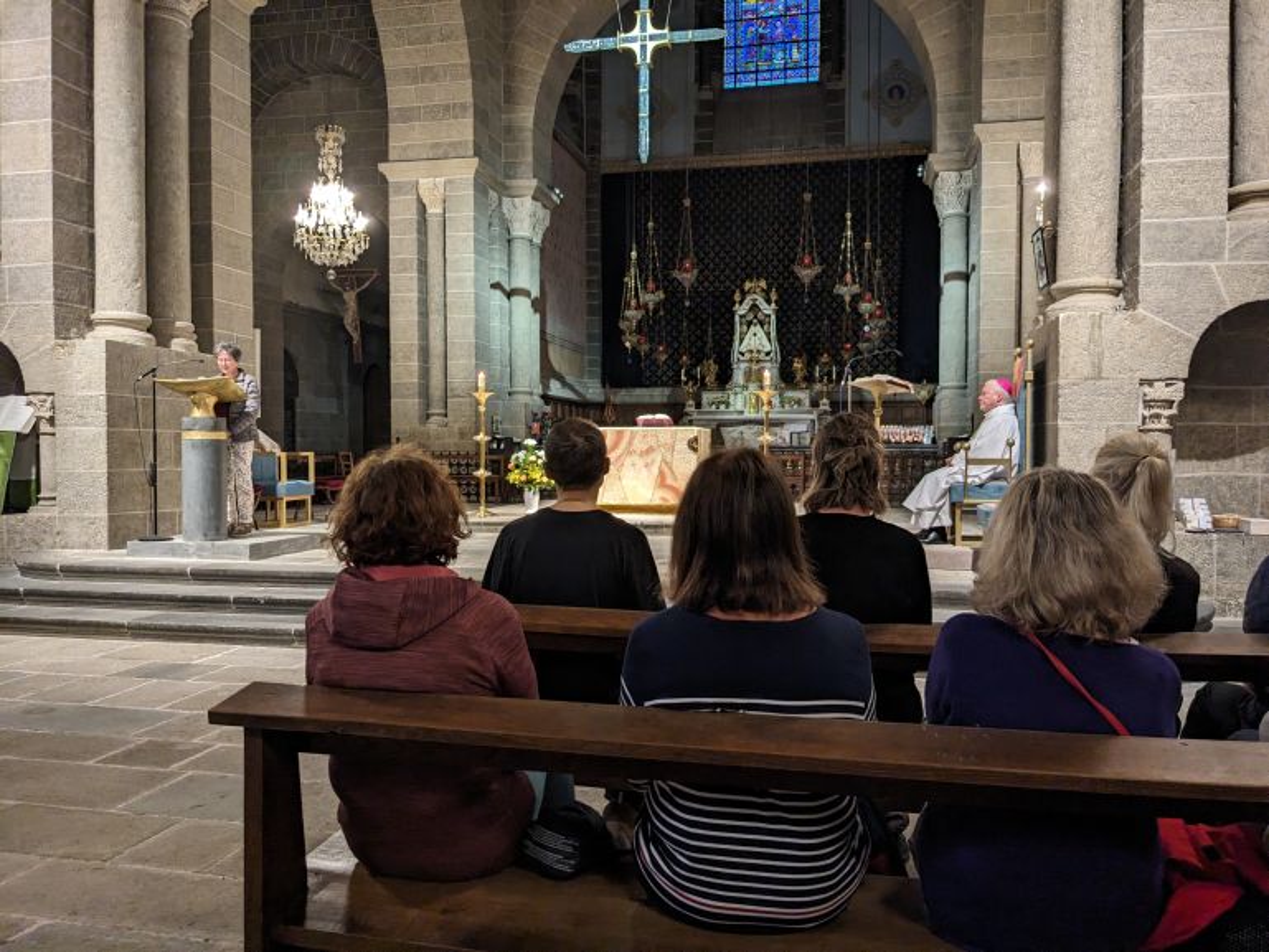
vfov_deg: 51.4
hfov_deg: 65.3
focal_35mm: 27
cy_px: 476
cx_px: 634
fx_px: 990
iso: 130
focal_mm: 4.38
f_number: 1.73
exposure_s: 1/33.3
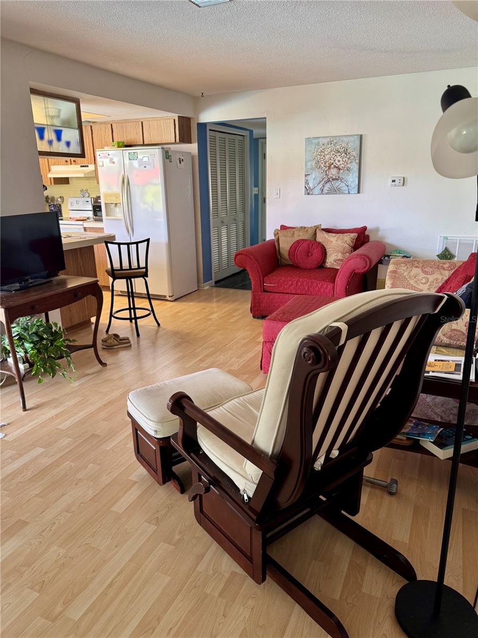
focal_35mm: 24
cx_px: 239
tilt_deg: -14.9
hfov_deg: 56.8
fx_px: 442
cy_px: 319
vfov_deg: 71.6
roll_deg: +1.4
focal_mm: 6.76
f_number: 1.78
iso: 160
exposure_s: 1/60
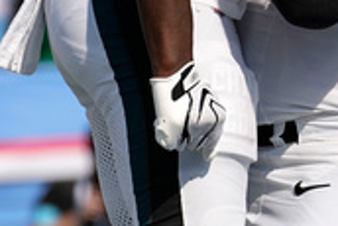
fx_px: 11661
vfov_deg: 1.1
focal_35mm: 1241
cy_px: 140
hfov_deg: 1.7
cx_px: 301
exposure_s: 1/2000
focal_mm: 209
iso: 160
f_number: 4.5
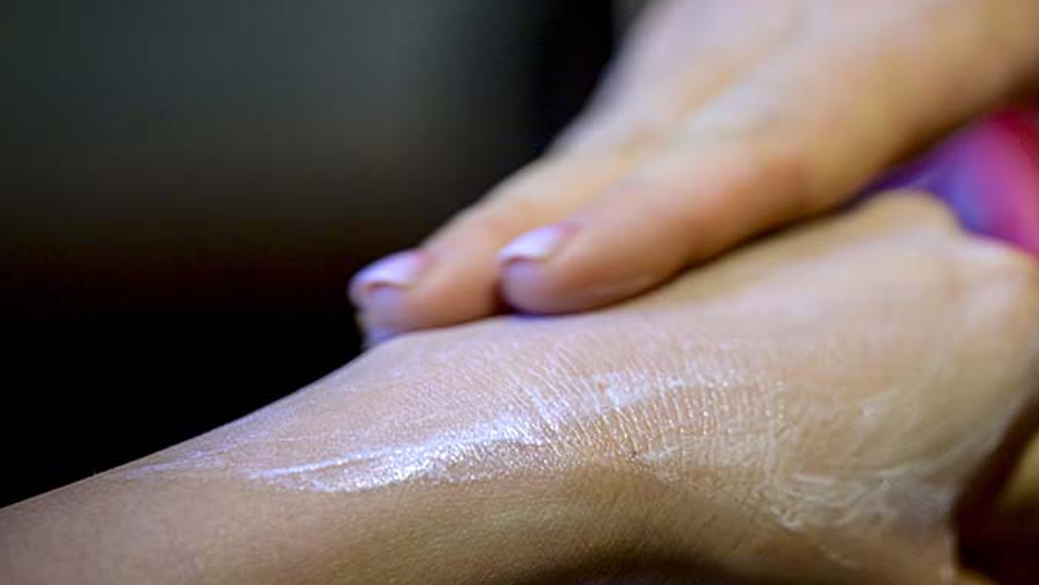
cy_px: 293
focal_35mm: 300
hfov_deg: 7.2
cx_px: 644
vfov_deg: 4.1
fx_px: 8266
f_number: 2.8
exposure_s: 1/200
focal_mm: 200
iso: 320
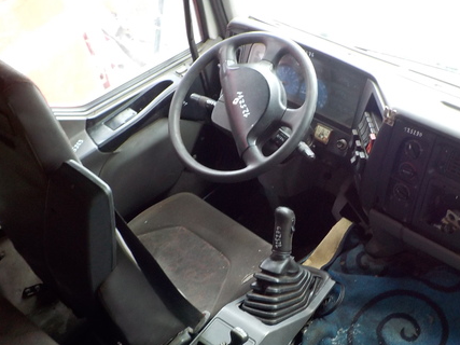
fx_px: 598
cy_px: 195
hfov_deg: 42.0
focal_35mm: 45
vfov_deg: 32.1
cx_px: 265
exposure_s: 1/30
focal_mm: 4.1
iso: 180
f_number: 3.3
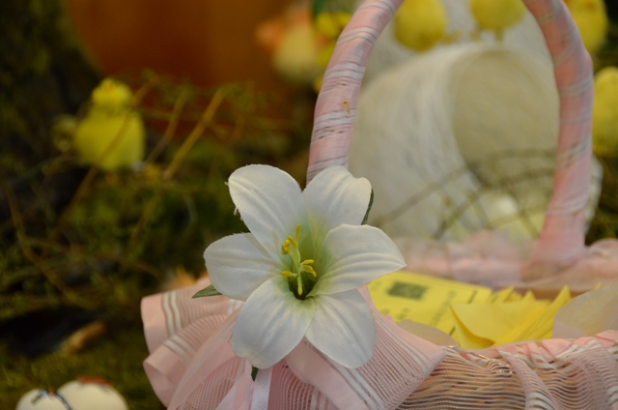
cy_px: 205
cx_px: 309
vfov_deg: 10.1
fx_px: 2313
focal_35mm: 135
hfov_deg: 15.2
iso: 800
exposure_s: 1/40
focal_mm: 90
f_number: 5.3
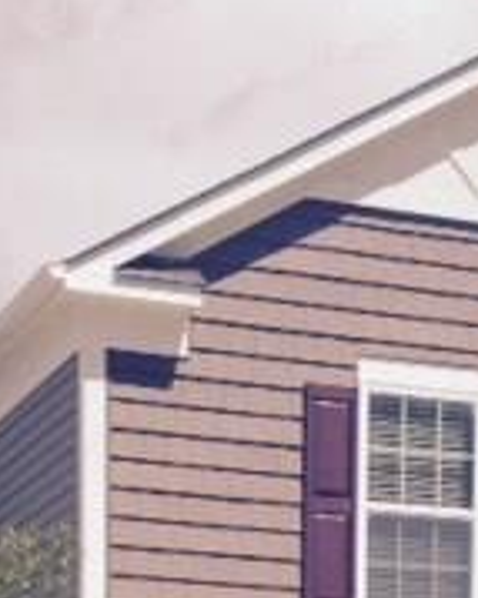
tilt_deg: -3.9
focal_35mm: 115
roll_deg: +0.4
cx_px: 94
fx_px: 2035
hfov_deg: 13.3
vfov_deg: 14.9
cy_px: 1029
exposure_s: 1/3390
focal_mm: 4.12
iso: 50
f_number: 2.4
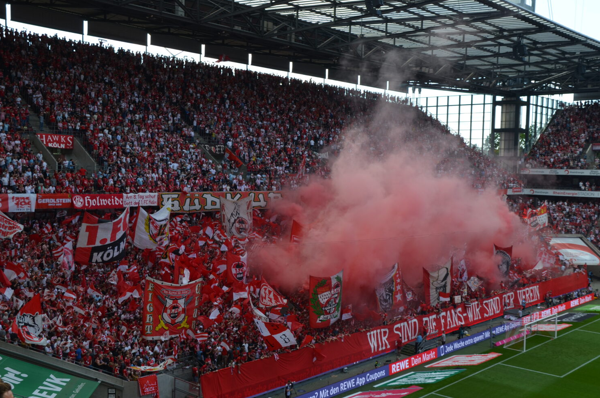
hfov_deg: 48.0
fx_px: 674
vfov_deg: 32.9
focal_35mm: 41
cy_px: 193
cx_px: 302
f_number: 8
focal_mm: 25
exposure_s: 1/250
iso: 200
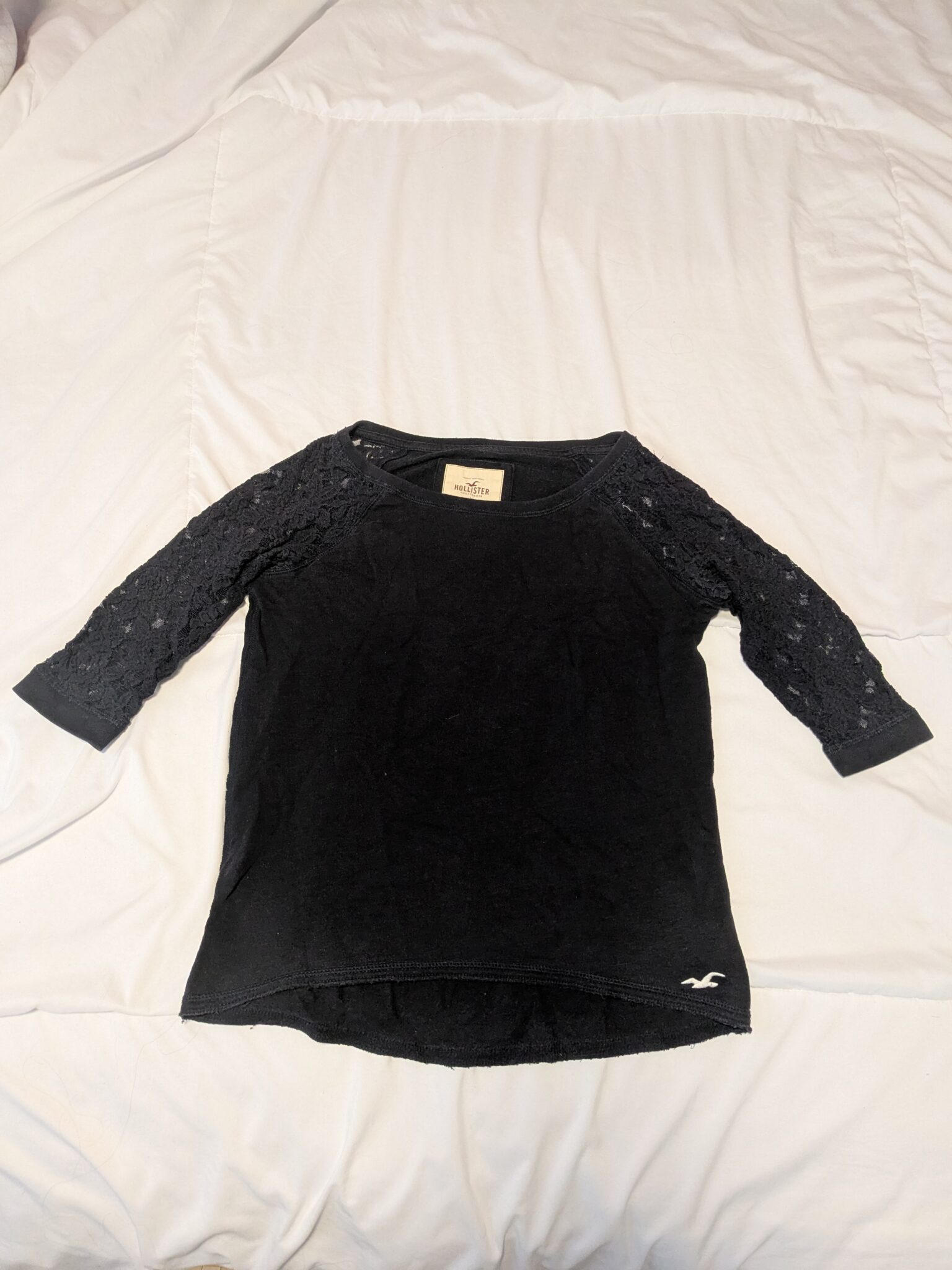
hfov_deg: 51.4
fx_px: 990
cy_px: 635
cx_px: 476
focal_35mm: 27
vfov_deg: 65.3
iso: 306
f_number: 1.73
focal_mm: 4.38
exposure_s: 1/24
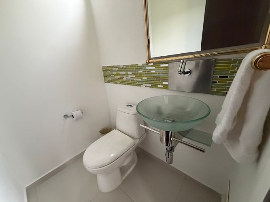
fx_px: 109
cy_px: 101
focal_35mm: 14
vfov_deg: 85.7
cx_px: 135
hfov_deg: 102.1
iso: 640
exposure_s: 1/60
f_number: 2.2
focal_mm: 2.22
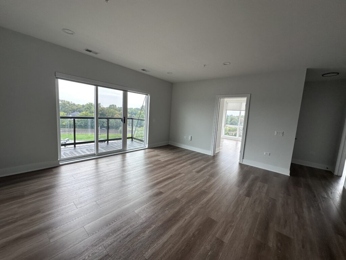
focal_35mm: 14
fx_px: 140
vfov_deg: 85.7
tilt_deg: -5.1
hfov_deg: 102.1
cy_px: 130
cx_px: 173
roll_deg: -3.2
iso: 100
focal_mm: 2.22
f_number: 2.2
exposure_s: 1/120
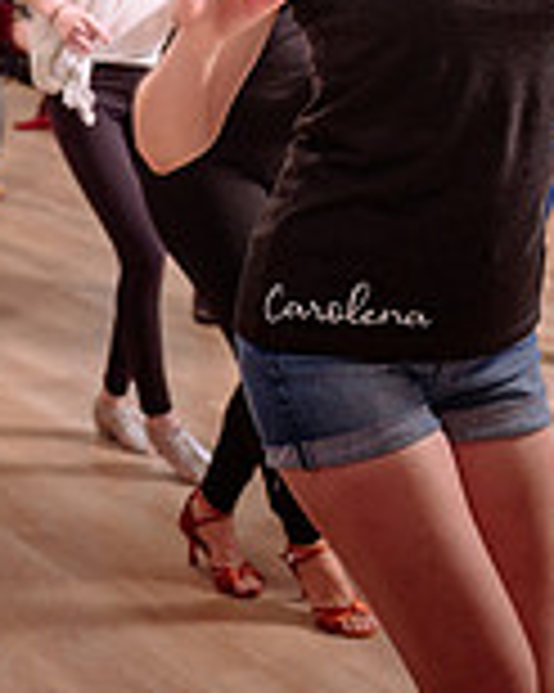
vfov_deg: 21.0
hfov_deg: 16.8
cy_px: 238
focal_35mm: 91
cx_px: 183
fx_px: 1867
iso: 800
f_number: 2.8
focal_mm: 24
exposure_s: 1/100
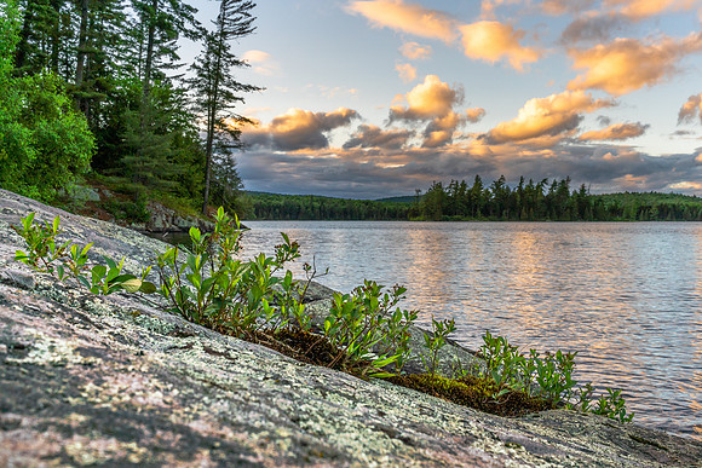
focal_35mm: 37
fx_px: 726
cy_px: 240
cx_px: 342
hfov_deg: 51.6
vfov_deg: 35.7
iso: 100
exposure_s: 1/60
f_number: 14
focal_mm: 24
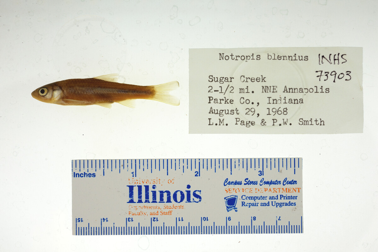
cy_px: 126
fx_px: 630
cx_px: 189
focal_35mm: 60
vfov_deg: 22.6
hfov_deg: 33.4
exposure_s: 1/200
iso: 100
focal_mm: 60
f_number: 10
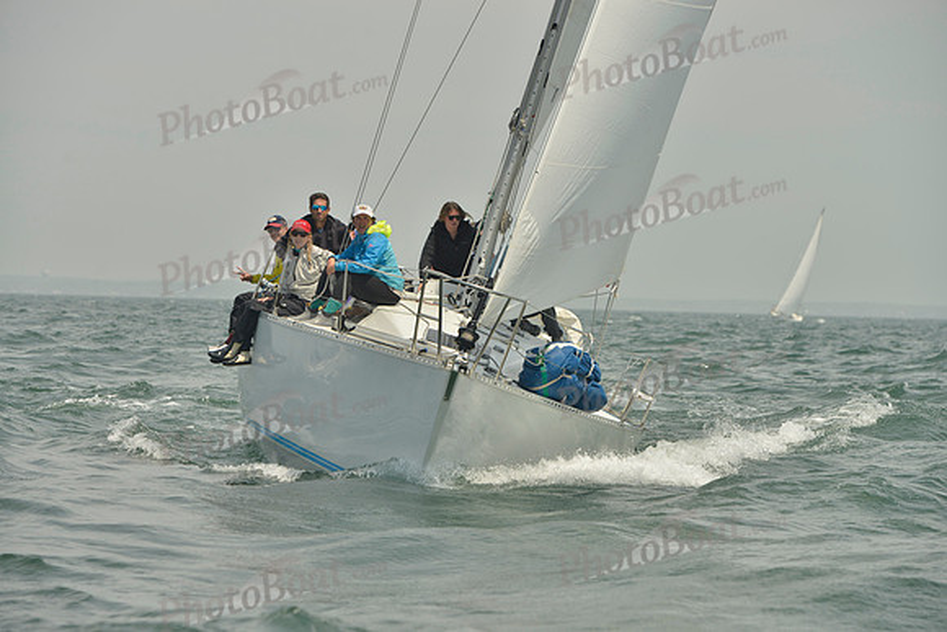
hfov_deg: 13.7
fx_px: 3947
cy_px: 316
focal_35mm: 150
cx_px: 474
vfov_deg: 9.2
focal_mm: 150
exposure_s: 1/1250
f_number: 8
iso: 200
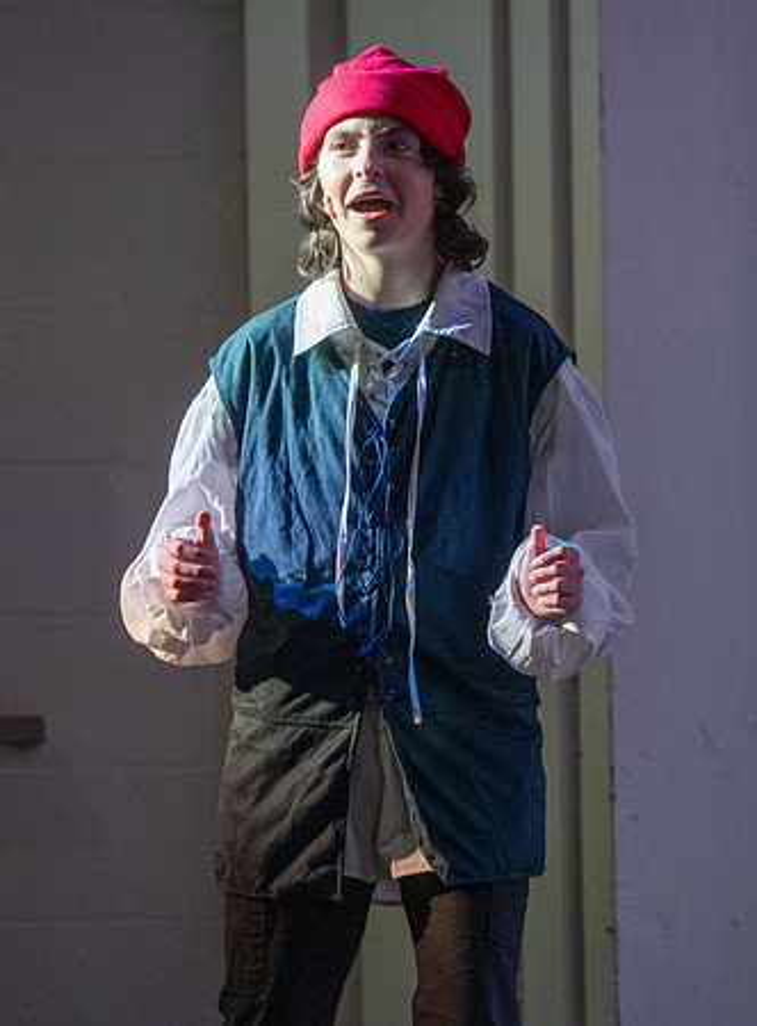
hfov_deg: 5.6
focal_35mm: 260
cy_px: 529
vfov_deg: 7.7
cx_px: 372
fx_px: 7670
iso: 1400
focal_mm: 165
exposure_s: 1/250
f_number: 2.8
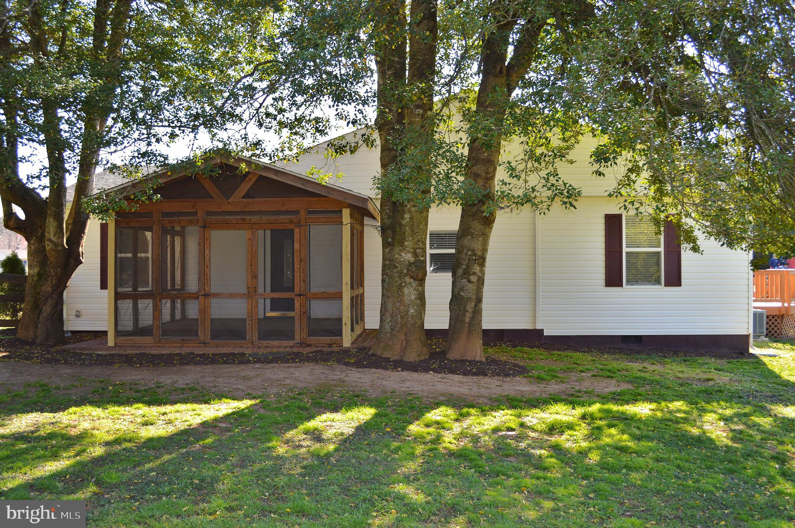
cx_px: 398
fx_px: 662
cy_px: 264
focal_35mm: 30
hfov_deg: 62.0
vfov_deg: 43.5
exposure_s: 1/160
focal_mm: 20
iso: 100
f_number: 4
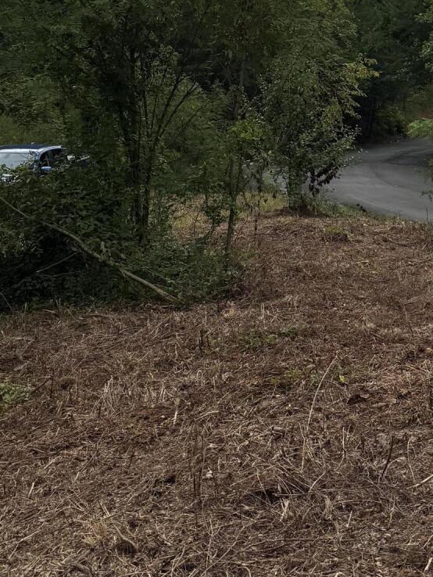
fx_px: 1083
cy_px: 29
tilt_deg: -5.6
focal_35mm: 65
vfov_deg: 28.4
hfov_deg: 22.1
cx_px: 386
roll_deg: -0.3
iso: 80
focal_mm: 6.76
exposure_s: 1/6711
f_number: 1.78
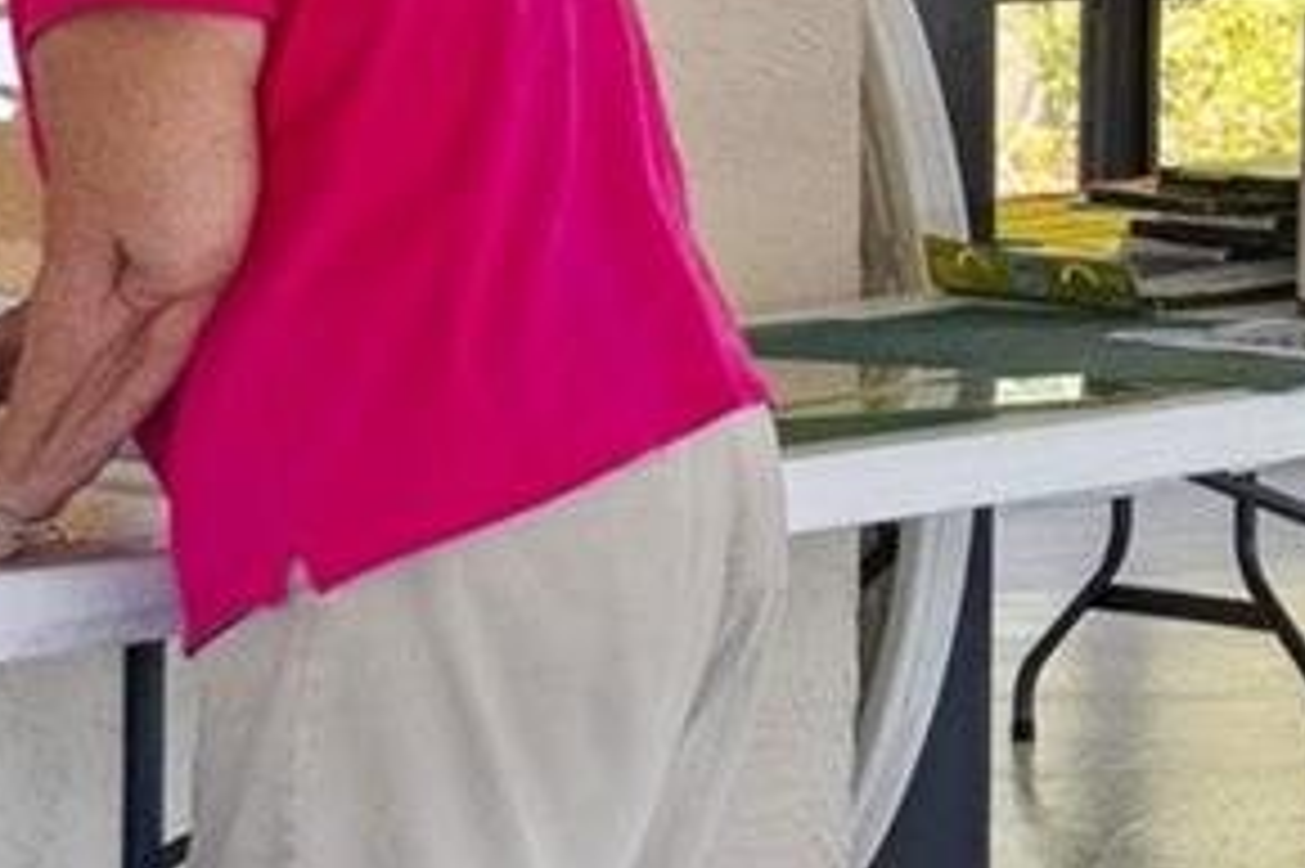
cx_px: 2232
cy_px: -216
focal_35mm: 149
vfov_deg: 9.1
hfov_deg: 12.7
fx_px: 5398
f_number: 3.5
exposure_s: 1/100
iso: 320
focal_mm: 18
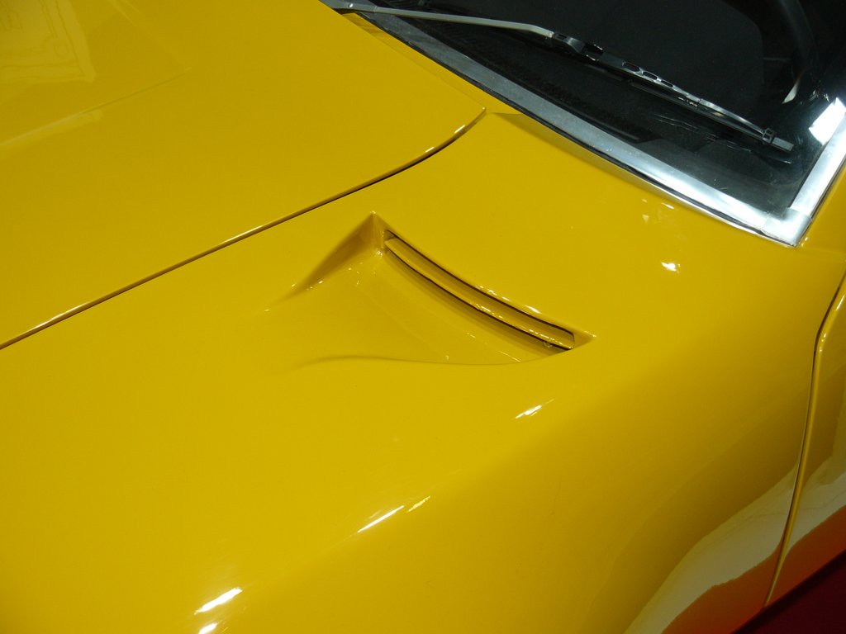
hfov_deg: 51.4
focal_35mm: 36
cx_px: 423
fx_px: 880
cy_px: 317
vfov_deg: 39.7
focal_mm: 6
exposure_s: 1/40
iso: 100
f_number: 2.8
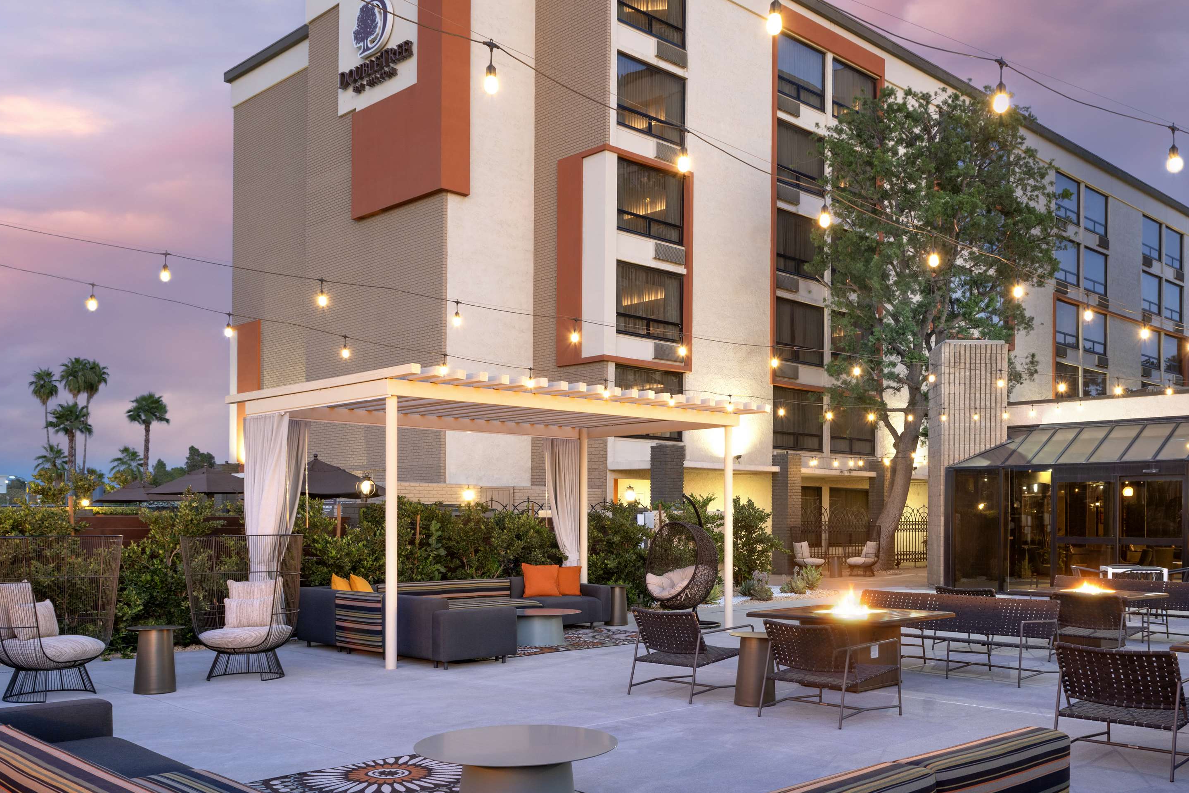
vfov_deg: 41.1
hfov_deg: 58.2
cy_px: 442
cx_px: 720
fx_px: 1057
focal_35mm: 32
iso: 125
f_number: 10
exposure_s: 3
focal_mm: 24
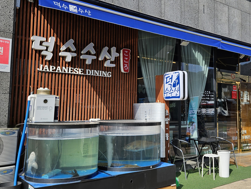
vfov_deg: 38.6
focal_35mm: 37
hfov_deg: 49.6
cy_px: 83
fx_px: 268
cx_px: 159
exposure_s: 1/2000
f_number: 1.8
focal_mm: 5.4
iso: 25
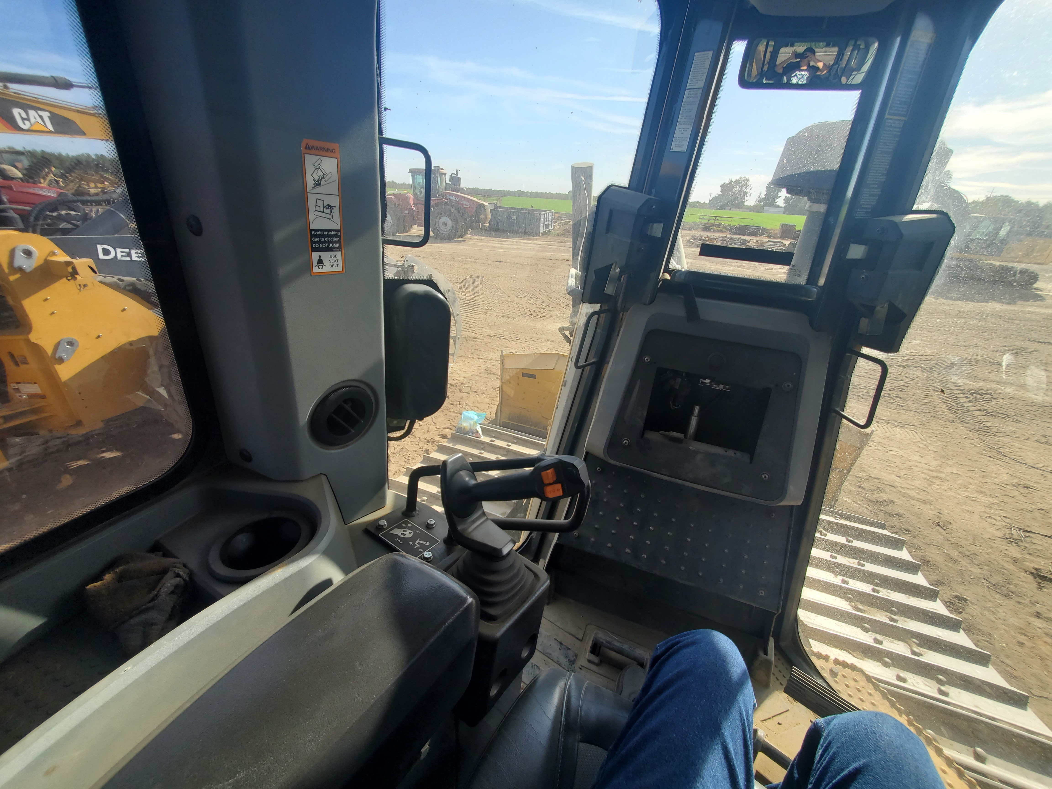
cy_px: 394
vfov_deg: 89.9
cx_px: 526
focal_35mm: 13
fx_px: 395
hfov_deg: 106.2
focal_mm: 1.8
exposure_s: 1/337
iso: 50
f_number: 2.2
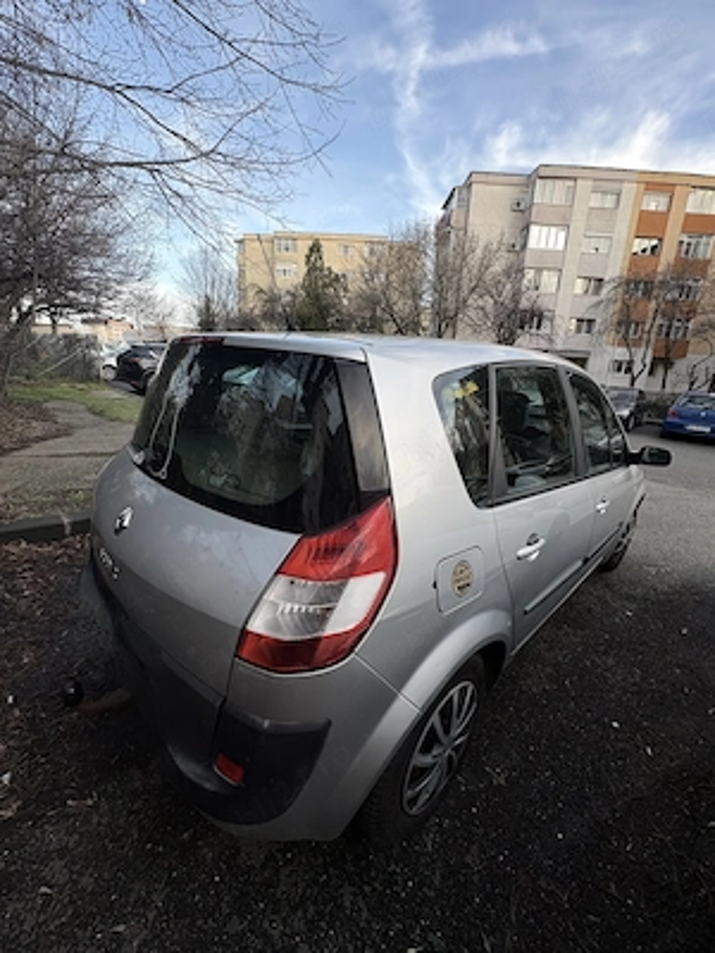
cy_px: 476
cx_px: 358
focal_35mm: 14
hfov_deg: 85.7
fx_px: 386
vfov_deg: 102.1
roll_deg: -2.5
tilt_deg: -14.7
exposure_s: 1/99
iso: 40
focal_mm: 2.22
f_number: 2.2
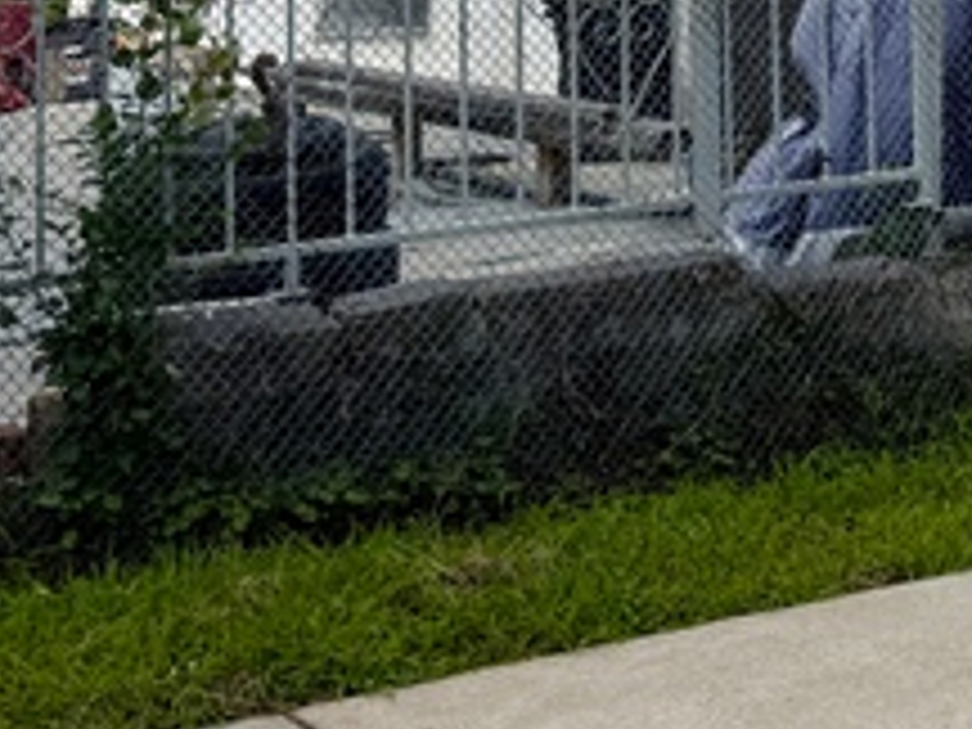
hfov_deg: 20.3
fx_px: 2499
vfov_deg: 15.0
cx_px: 1242
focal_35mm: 89
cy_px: -459
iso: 80
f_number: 1.78
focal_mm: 6.76
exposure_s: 1/4975
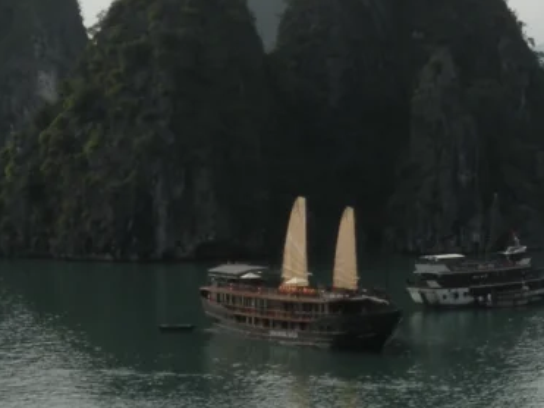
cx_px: 691
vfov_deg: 8.2
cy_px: 97
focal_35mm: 181
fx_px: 2844
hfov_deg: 10.7
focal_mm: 9.8
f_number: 6.3
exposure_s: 1/258
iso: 64
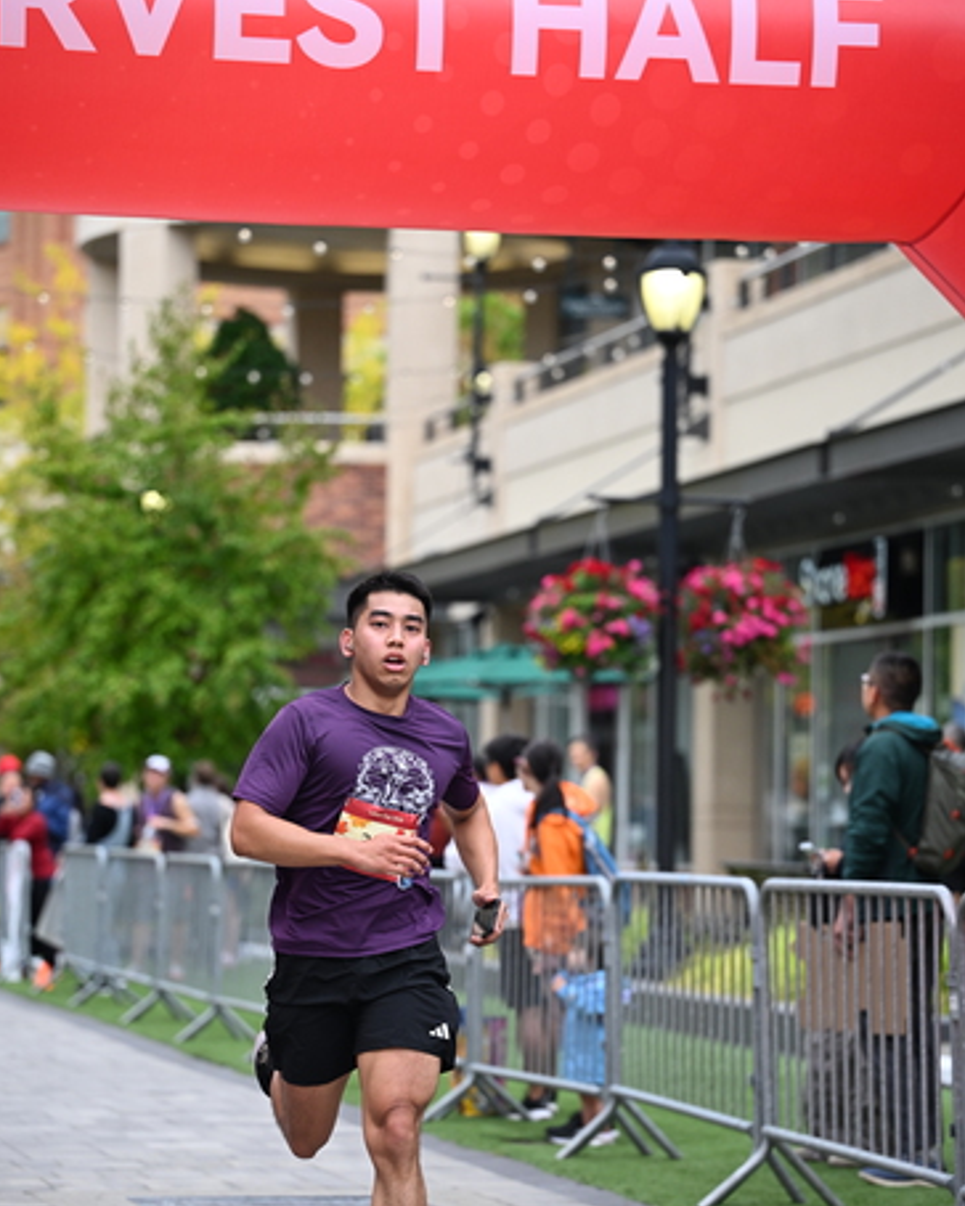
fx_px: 4177
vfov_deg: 16.4
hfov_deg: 13.2
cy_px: 713
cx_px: 481
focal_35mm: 117
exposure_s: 1/2000
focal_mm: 103
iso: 640
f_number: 2.8
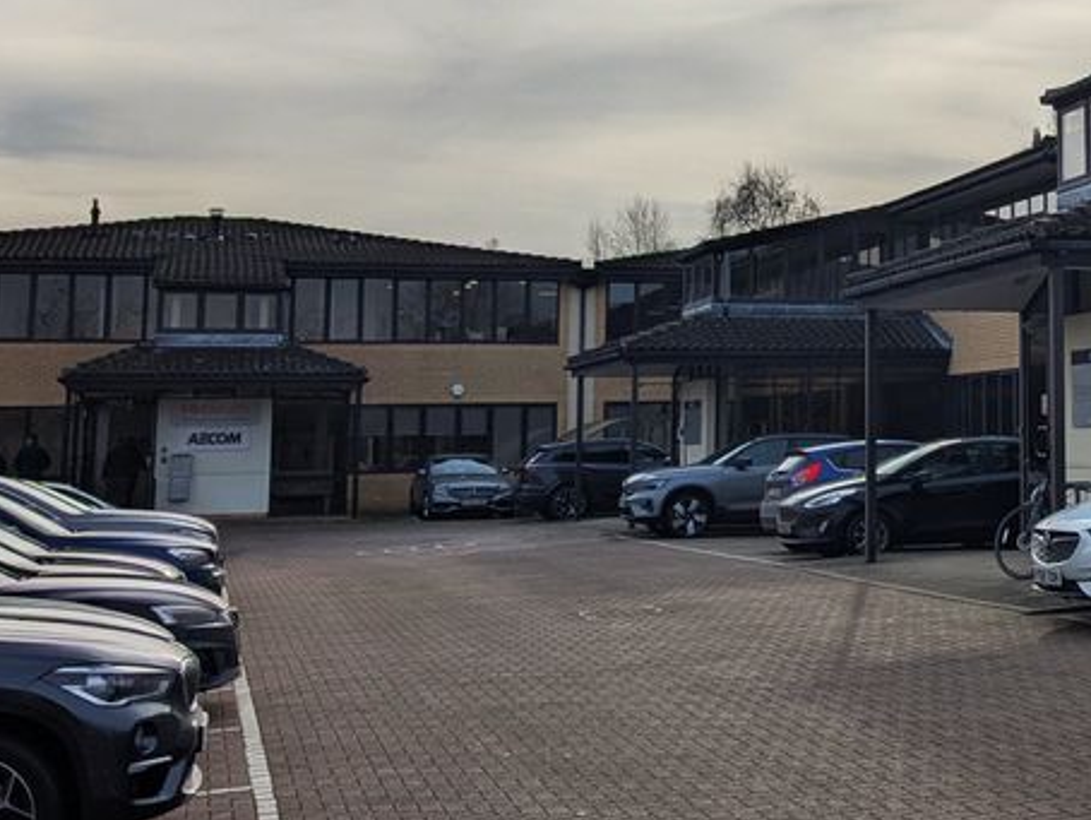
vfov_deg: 22.0
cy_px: 174
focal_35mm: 66
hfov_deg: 27.9
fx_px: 2081
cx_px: 1045
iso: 71
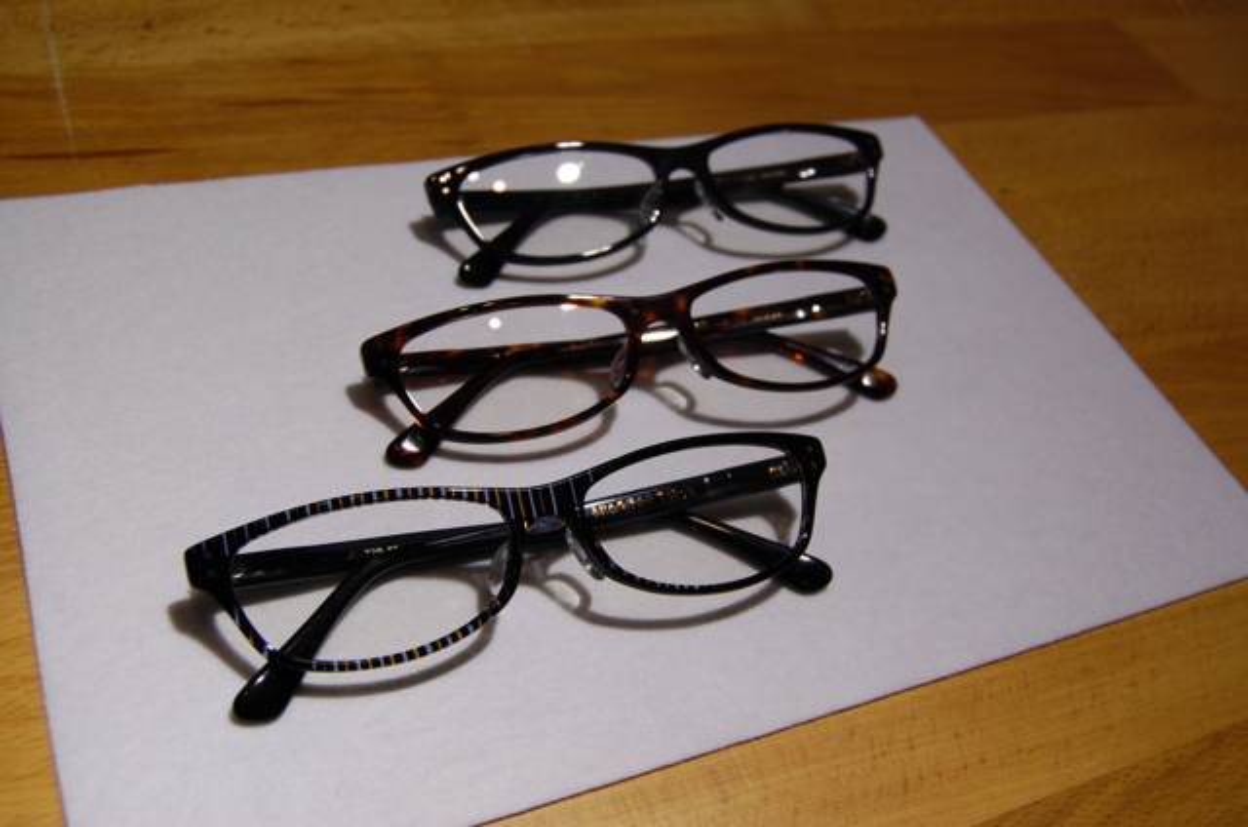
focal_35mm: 39
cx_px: 624
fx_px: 1349
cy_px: 414
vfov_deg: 34.1
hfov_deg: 49.6
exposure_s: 1/200
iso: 400
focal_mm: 26
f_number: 7.1
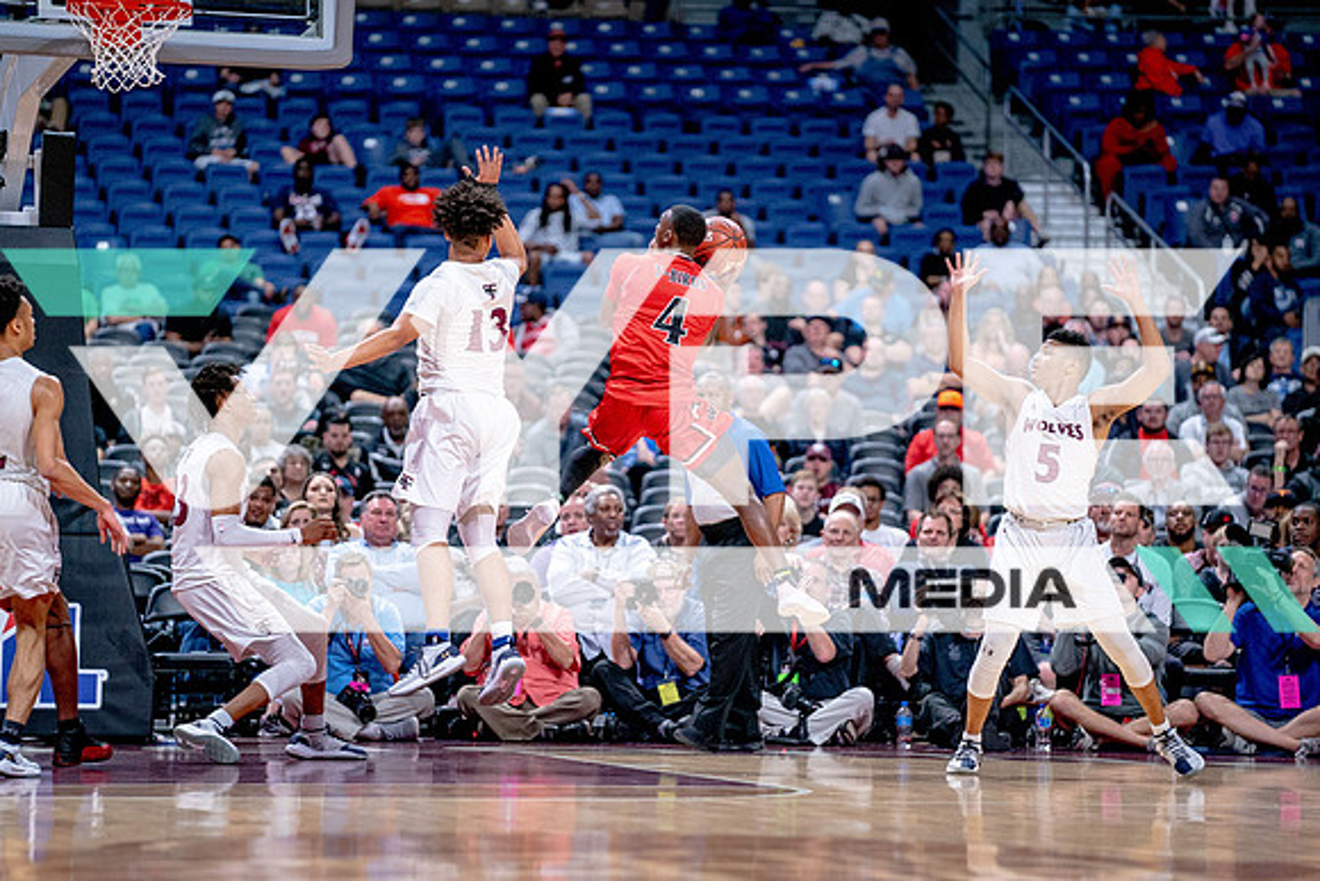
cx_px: 660
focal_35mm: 204
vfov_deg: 6.7
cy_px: 440
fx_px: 7468
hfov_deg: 10.1
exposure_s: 1/1000
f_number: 2.8
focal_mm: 200
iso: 2500
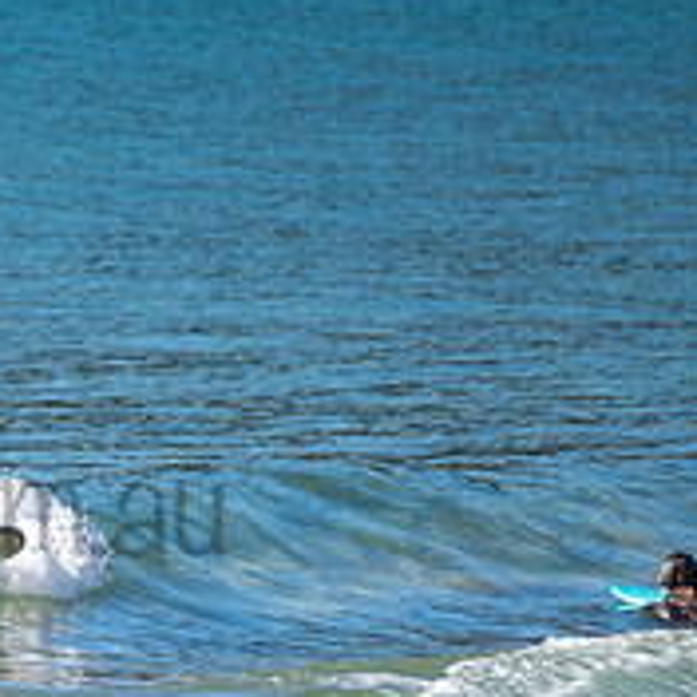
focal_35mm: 1679
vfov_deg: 1.0
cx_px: -168
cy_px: 448
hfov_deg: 1.0
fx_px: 38248
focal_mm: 500
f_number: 5.6
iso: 31
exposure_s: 1/320
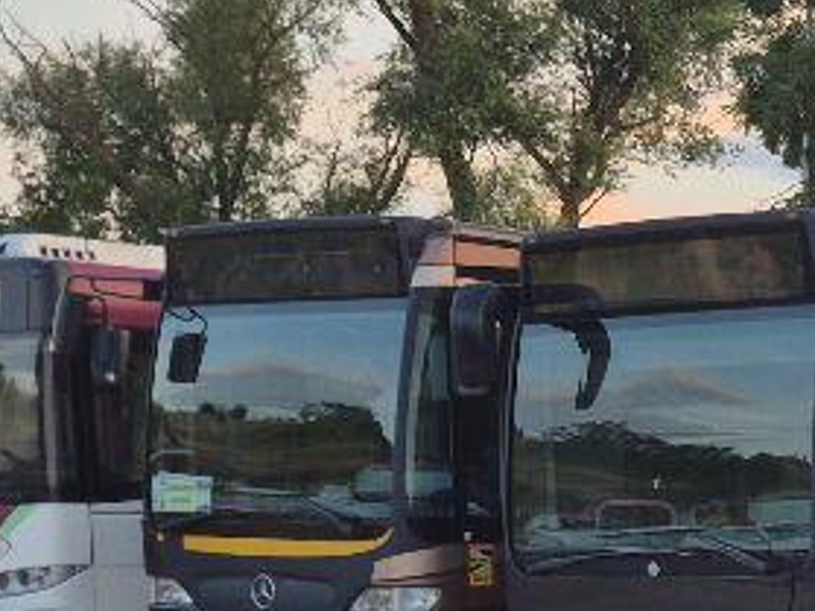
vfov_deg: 14.6
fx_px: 2330
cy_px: 687
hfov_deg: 16.7
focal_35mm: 99
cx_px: 1446
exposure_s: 1/183
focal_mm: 5.4
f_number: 1.8
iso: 25
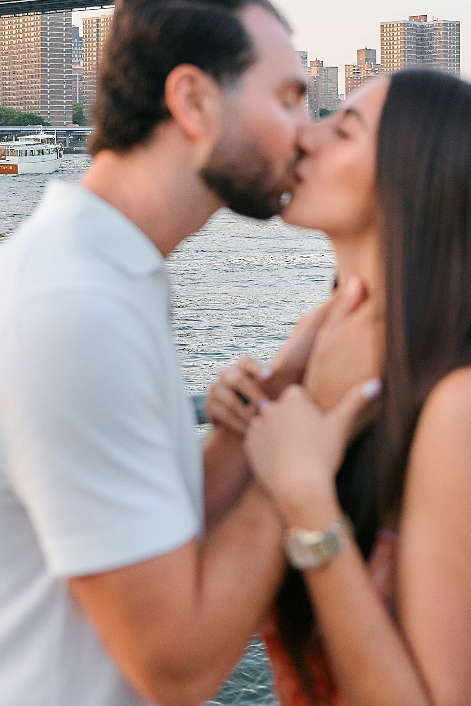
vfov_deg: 28.1
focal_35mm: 70
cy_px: 114
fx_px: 1374
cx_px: 155
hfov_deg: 19.4
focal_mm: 31
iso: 640
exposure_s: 1/250
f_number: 2.8
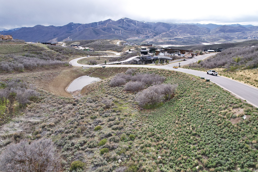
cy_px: 86
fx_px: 158
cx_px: 129
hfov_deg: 78.6
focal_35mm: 22
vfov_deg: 57.2
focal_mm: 8.38
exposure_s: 1/1250
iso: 200
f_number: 2.8
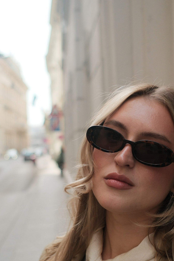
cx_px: 135
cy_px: 161
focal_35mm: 67
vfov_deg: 30.0
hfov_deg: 20.1
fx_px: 486
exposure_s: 1/640
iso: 640
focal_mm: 23
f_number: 2.8
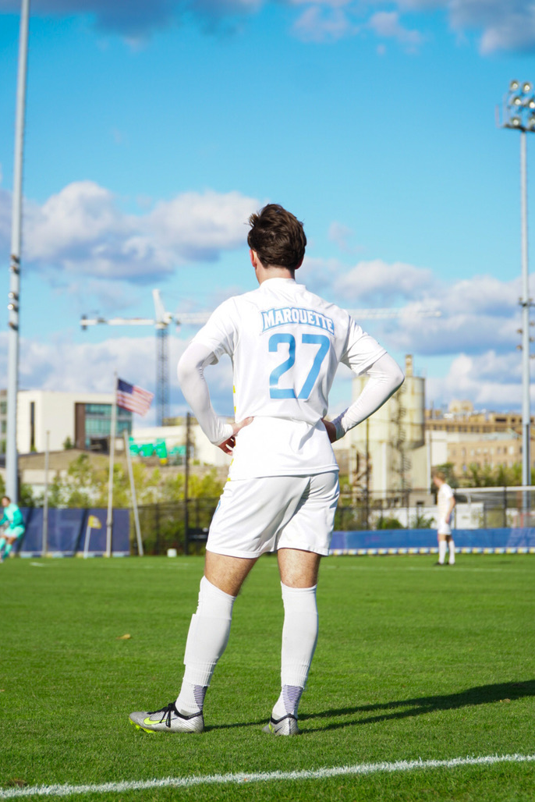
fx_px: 2150
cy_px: 398
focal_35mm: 97
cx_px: 264
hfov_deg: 14.2
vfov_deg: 21.1
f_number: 4
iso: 100
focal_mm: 61
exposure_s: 1/640
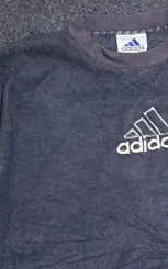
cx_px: 166
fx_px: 440
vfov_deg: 32.5
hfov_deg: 20.9
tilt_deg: -61.6
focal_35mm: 60
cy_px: 236
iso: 125
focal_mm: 4.2
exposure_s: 1/50
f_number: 1.6
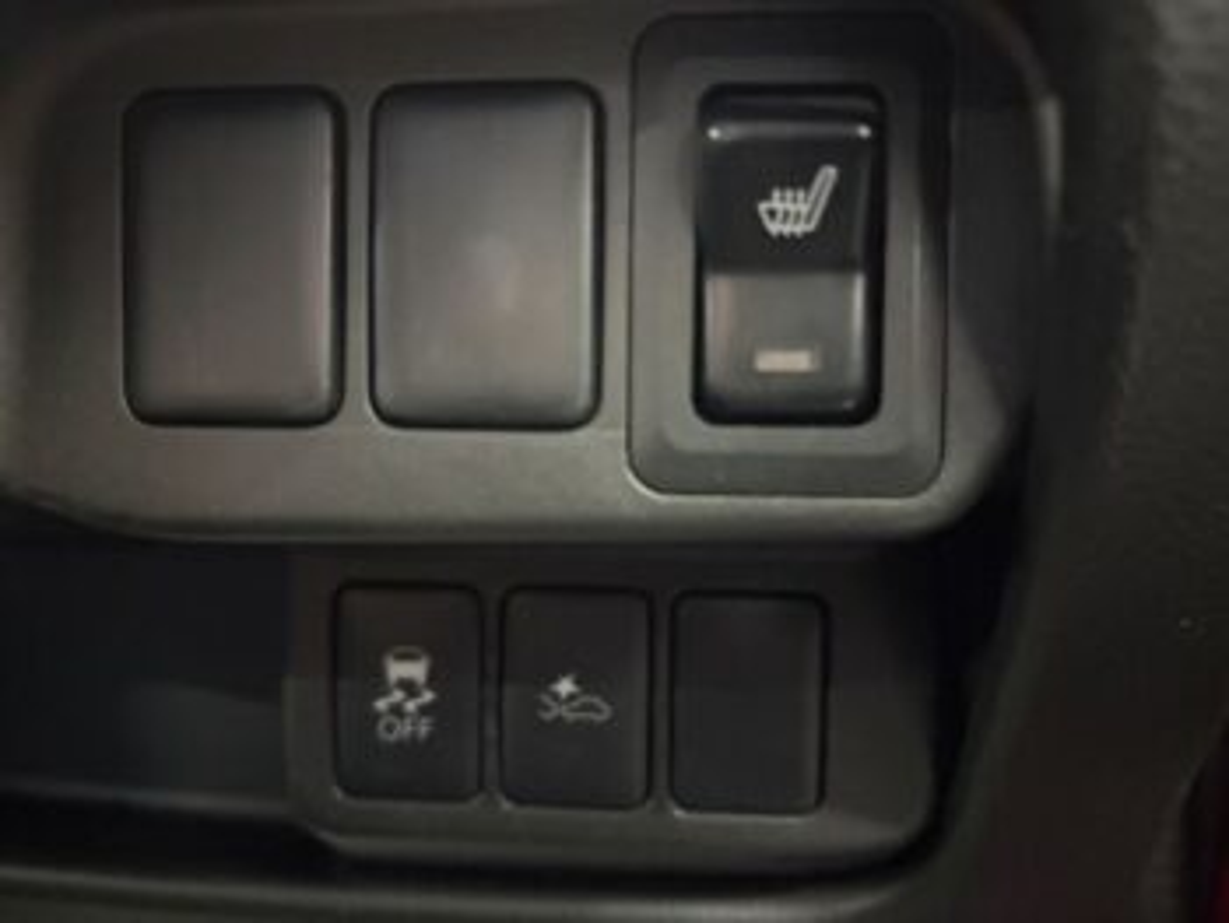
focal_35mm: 26
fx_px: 924
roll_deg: +1.2
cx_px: 614
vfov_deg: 53.1
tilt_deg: -10.6
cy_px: 462
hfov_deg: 67.3
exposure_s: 1/17
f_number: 1.6
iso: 6400
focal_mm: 5.96
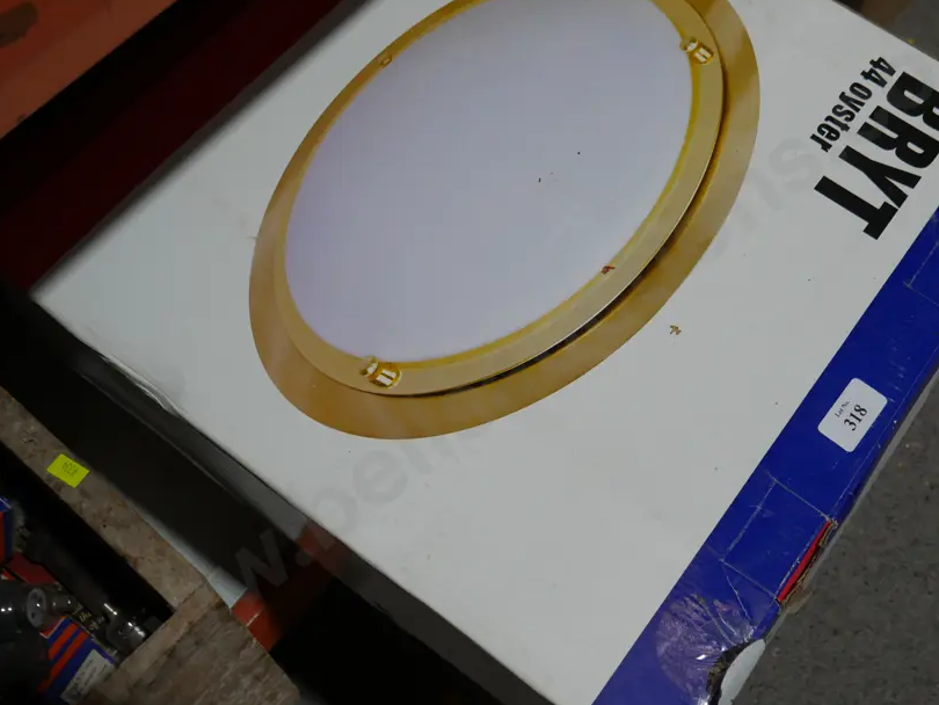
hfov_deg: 43.6
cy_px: 338
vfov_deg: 33.6
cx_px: 563
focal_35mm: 43
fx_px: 1167
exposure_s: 1/125
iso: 200
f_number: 4
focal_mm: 17
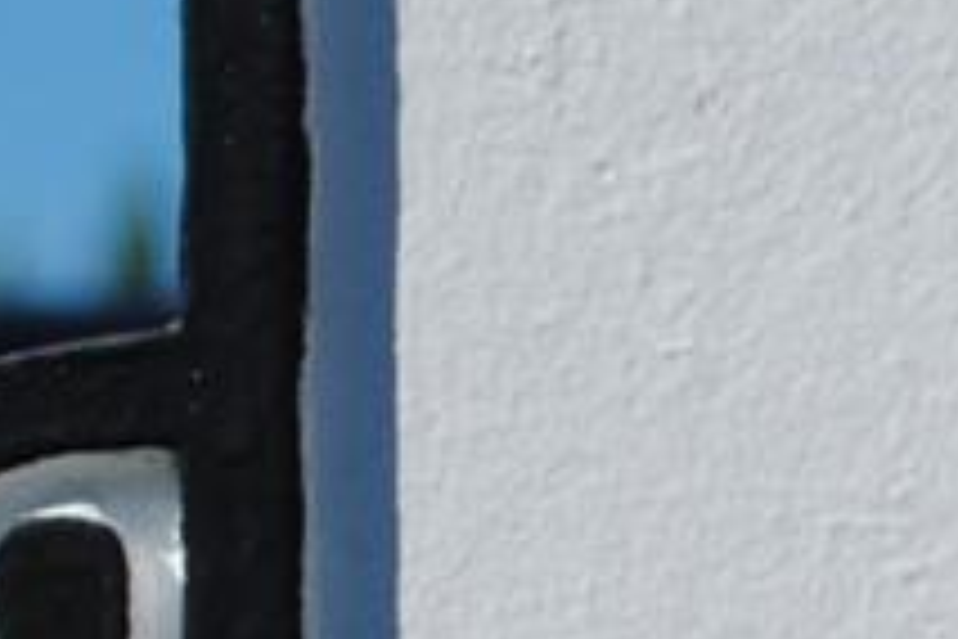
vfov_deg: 2.5
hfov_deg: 3.7
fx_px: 14422
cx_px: 2780
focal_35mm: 542
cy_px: 1760
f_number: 10
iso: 100
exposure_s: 1/400
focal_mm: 48
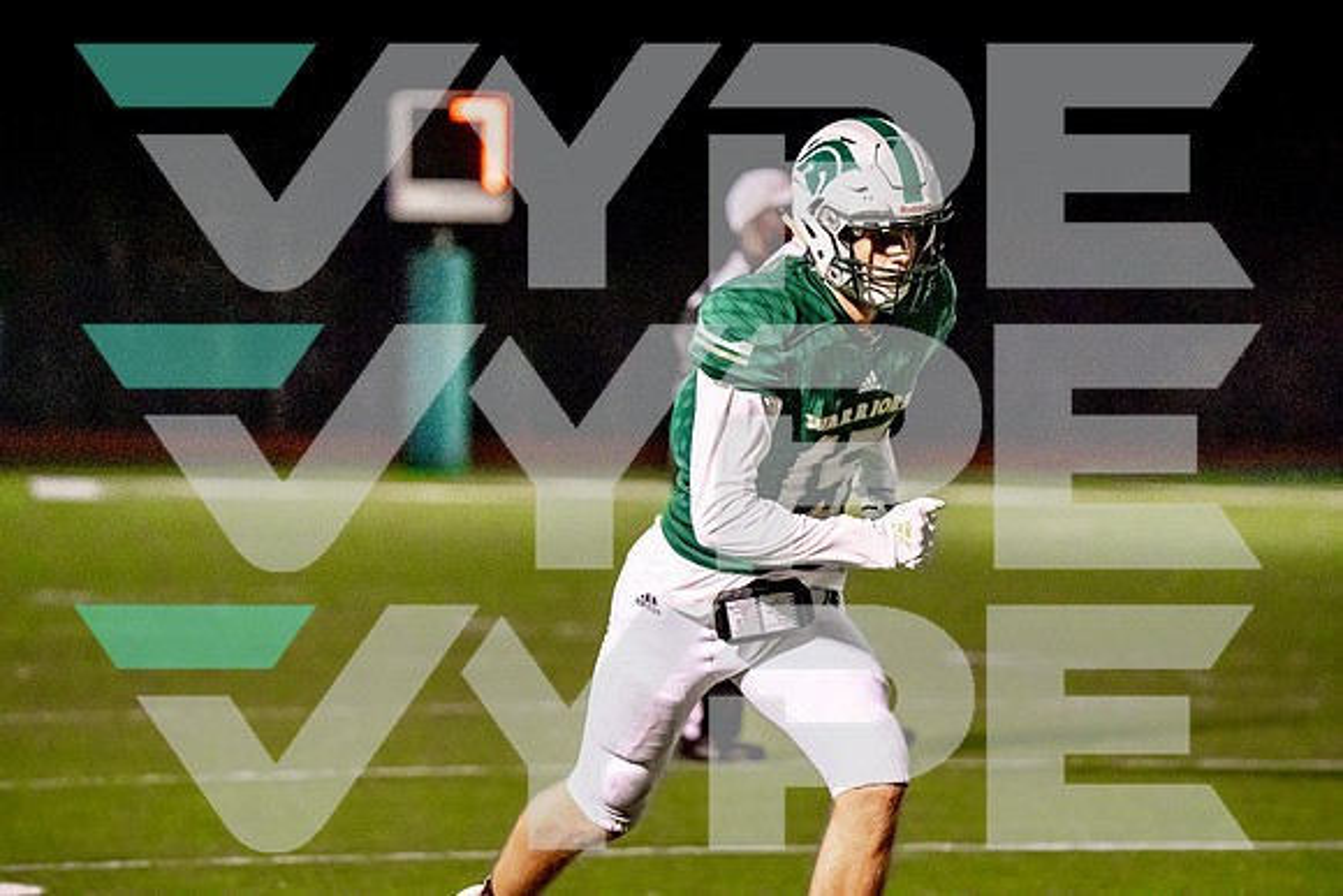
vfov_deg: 4.3
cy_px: 448
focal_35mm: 318
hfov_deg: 6.5
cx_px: 672
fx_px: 11865
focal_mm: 318
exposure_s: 1/1600
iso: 16000
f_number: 6.3
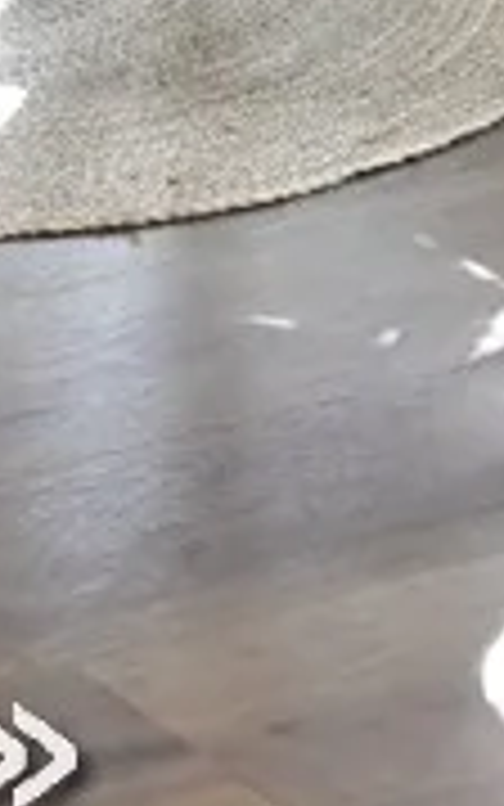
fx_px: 7400
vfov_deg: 5.9
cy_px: -1247
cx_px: -142
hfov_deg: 3.9
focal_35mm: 337
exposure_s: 1/500
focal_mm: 58
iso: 1000
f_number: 4
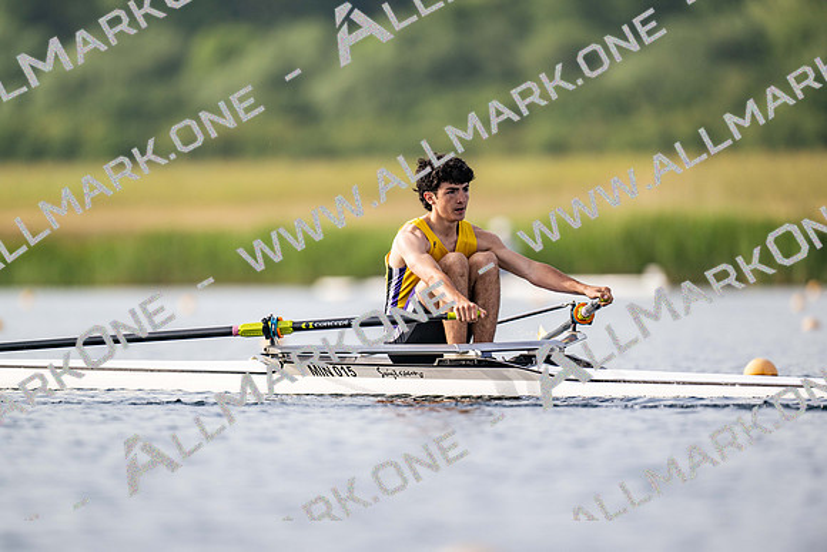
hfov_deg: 3.4
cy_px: 276
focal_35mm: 600
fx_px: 13786
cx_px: 414
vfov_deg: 2.3
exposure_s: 1/2500
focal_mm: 600
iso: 220
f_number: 4
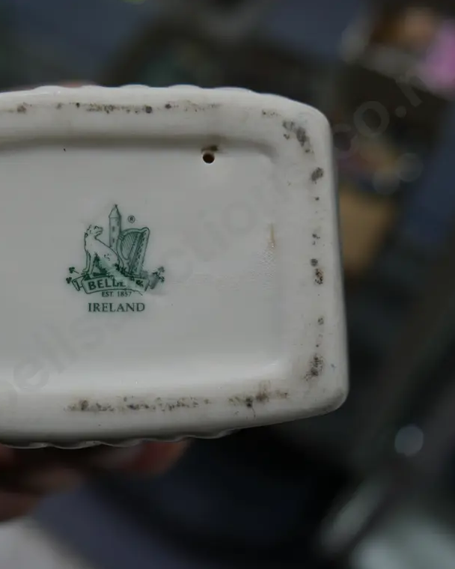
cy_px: 284
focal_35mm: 50
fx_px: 842
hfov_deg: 30.0
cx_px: 150
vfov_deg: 37.3
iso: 200
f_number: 4.1
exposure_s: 1/100
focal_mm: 19
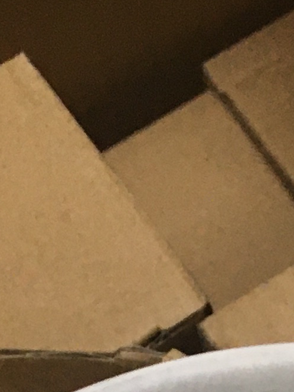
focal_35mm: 176
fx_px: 1993
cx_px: 293
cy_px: 1089
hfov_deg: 8.4
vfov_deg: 9.4
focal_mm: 4.15
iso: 100
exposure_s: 1/33
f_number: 2.2
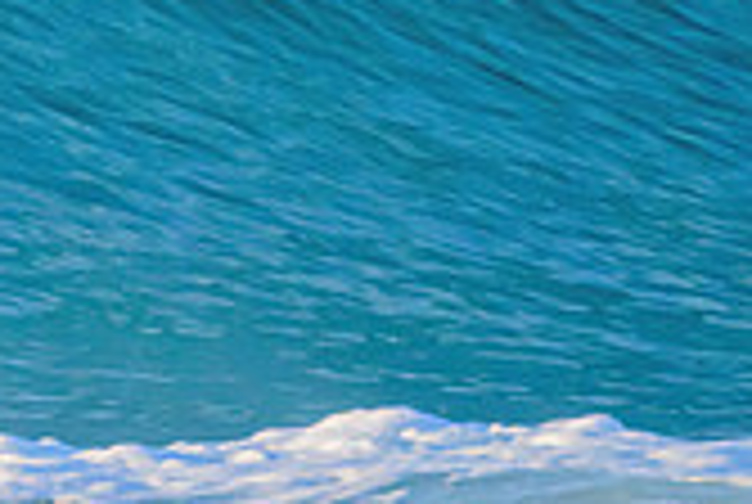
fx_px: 61250
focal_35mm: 2927
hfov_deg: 0.7
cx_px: -649
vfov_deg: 0.5
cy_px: -186
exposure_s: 1/1600
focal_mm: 560
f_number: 11
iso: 2000
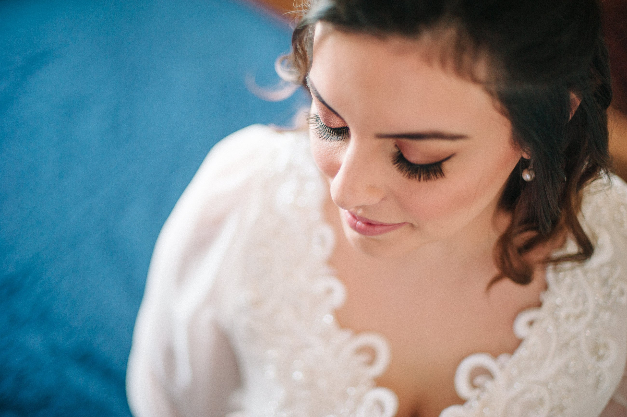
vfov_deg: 27.0
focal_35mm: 50
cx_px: 314
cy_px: 208
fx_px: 870
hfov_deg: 39.6
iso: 400
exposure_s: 1/640
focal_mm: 50
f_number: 1.4
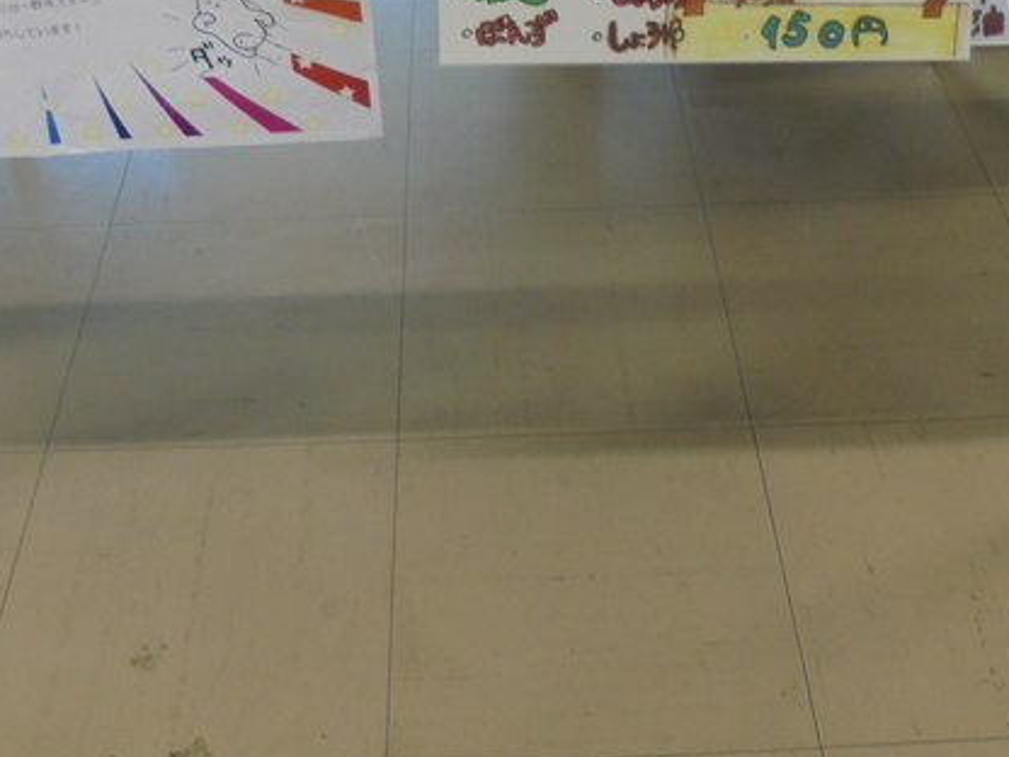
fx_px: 1457
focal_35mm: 50
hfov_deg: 38.2
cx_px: 502
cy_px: 114
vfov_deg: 28.3
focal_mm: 4.6
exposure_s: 1/30
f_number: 3.5
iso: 100
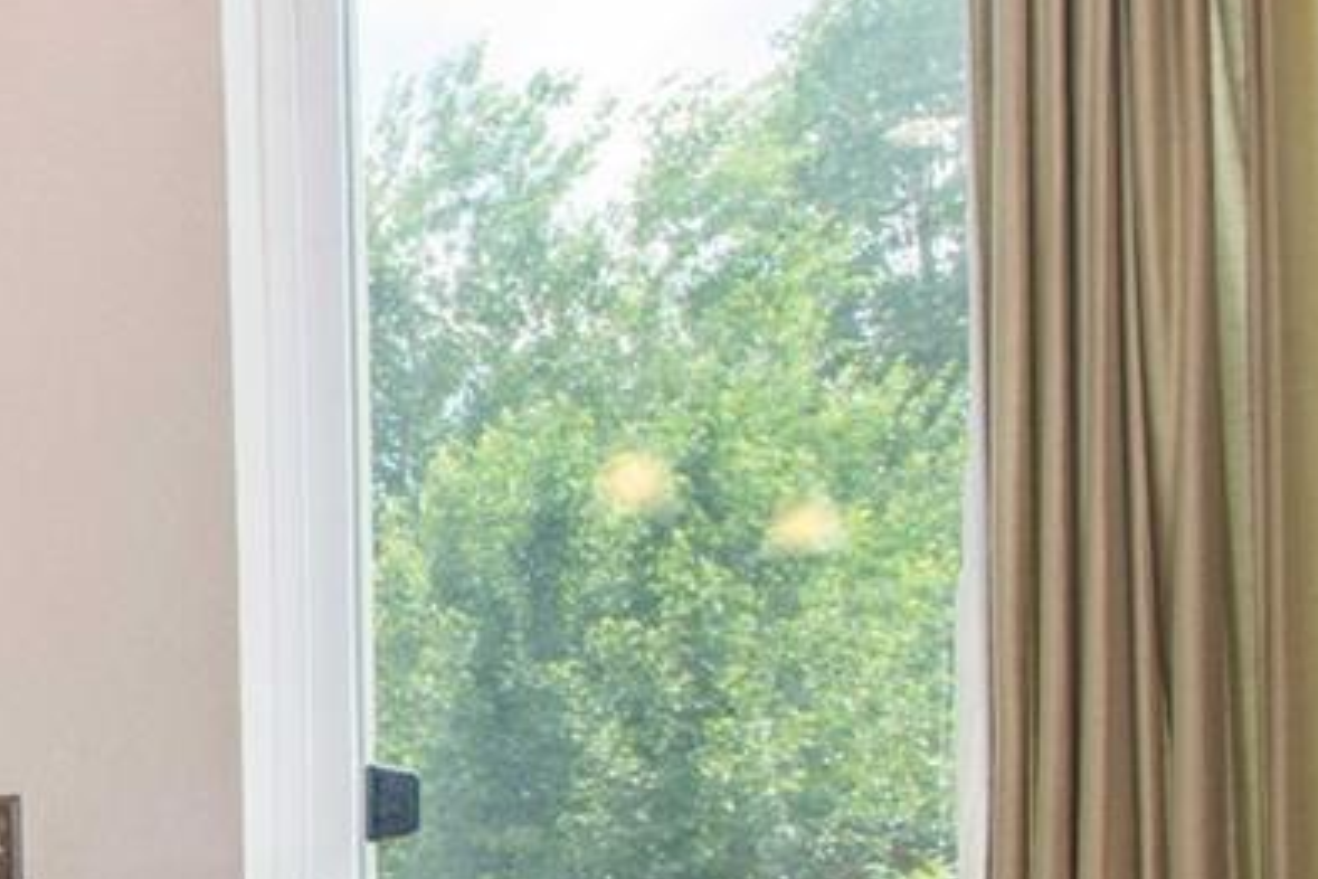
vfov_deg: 21.5
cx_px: -1026
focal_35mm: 61
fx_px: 2233
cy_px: 864
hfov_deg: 21.7
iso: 640
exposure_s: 1/30
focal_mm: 15
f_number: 9
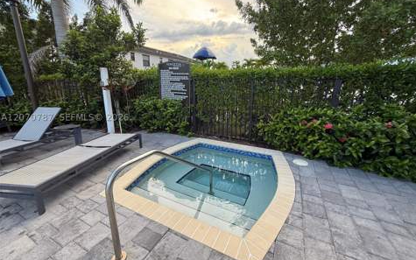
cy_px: 117
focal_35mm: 15
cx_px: 209
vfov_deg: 74.6
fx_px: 170
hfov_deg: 101.5
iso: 64
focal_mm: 2.22
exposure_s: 1/121
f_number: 2.2
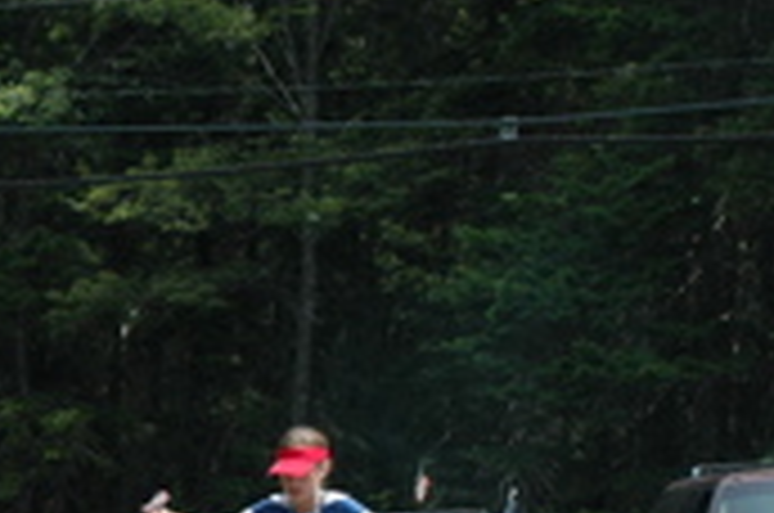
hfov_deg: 12.0
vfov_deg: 8.3
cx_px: -450
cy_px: 700
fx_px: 3474
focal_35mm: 162
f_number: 8
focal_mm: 29
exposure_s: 1/250
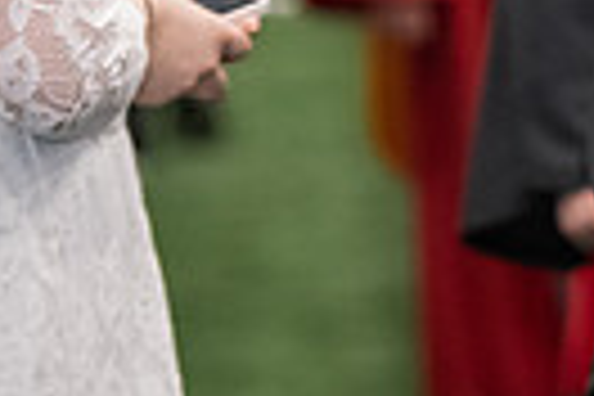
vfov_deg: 2.6
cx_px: 1251
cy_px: -268
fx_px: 8860
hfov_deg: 3.8
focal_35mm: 537
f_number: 3.2
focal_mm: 122
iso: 3200
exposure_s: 1/200
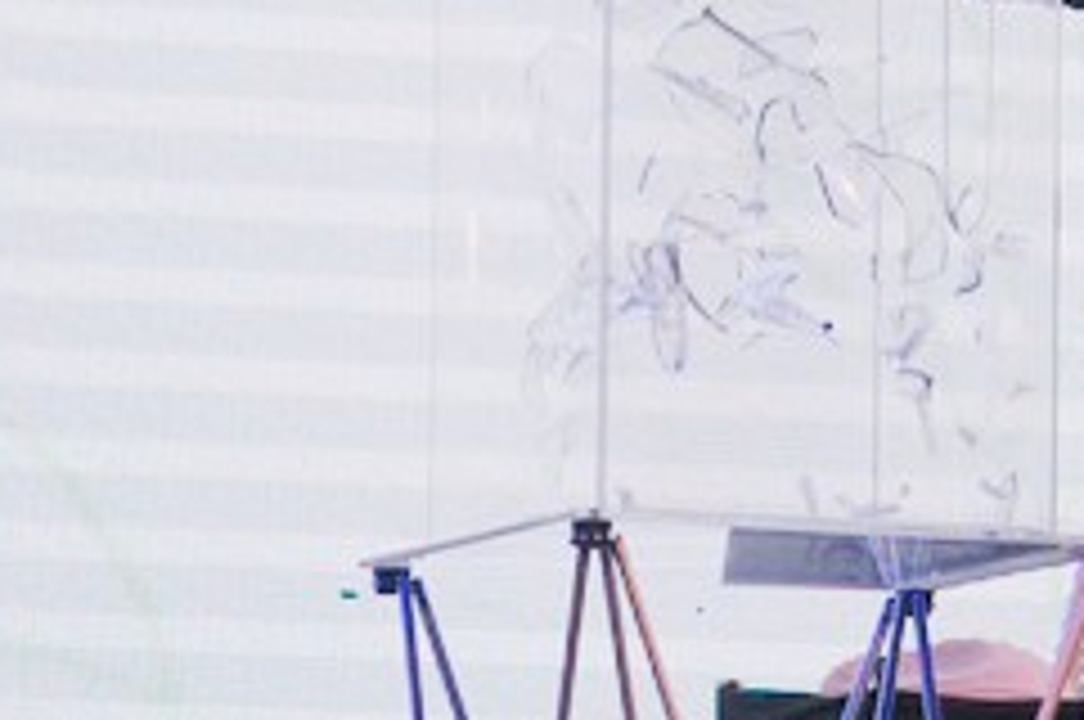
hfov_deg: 3.5
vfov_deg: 2.3
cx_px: 805
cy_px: -140
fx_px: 17952
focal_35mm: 597
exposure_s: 1/400
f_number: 5
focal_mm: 120
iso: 800
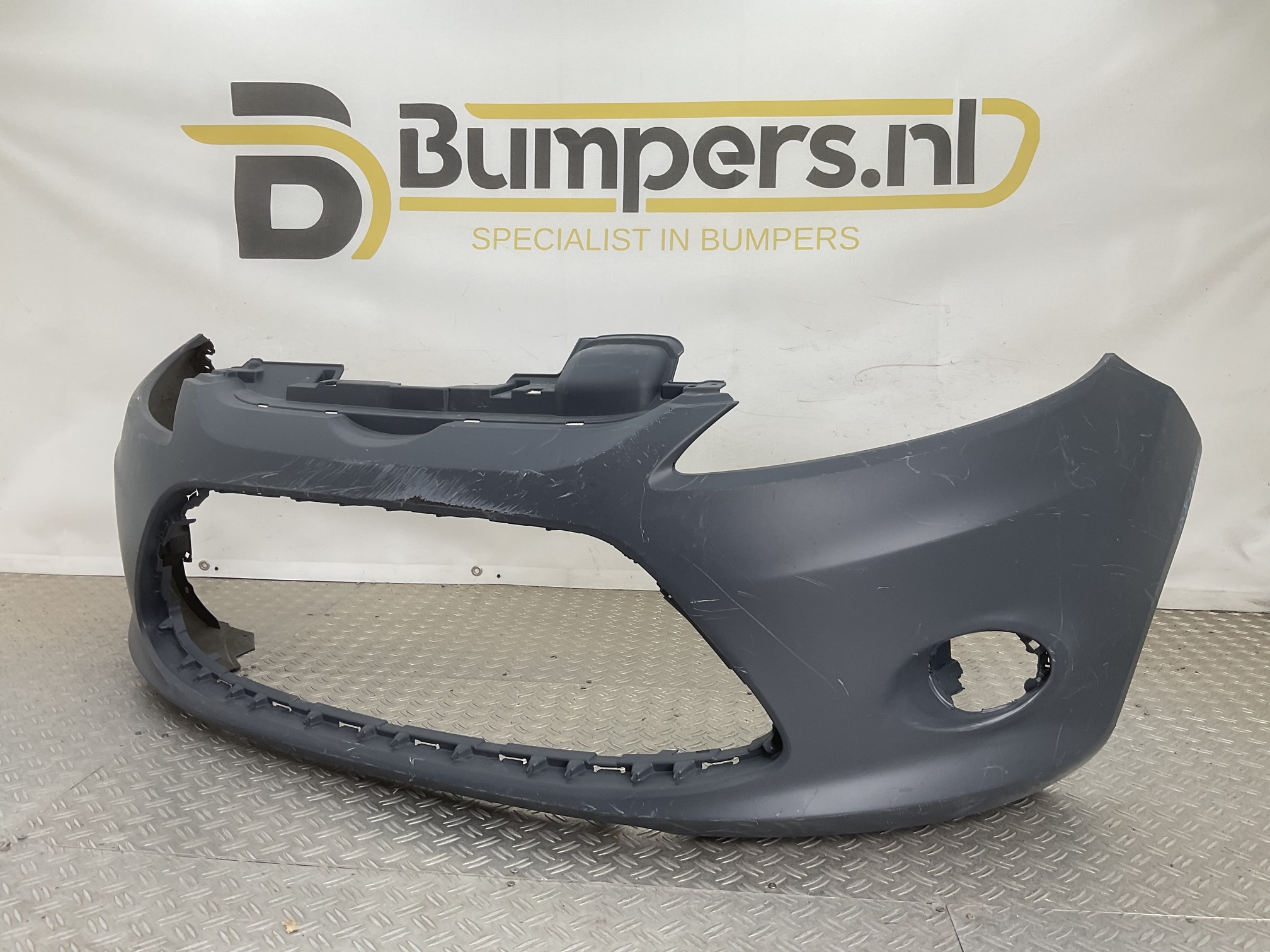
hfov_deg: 61.7
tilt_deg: -8.1
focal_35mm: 29
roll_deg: -3.9
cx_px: 635
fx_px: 1064
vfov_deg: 48.2
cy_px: 476
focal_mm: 3
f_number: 1.8
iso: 16
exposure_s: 1/126
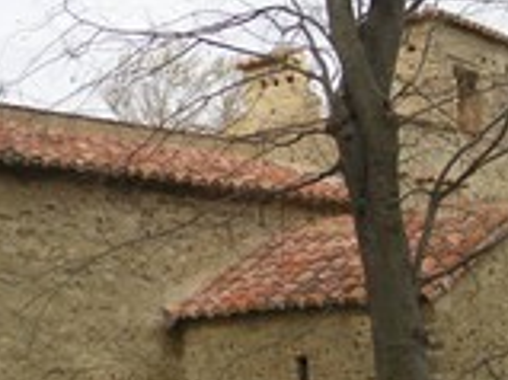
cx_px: 42
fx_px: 1364
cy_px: 262
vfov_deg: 15.8
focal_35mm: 93
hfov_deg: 20.6
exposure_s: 1/750
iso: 50
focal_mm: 6.1
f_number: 2.8
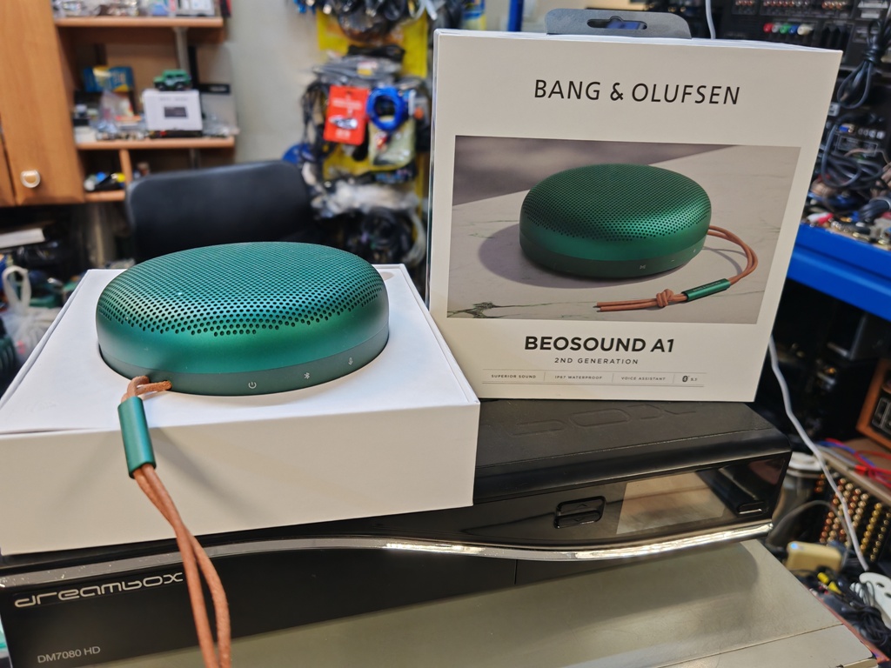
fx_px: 695
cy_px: 334
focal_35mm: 27
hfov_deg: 65.3
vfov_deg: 51.4
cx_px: 446
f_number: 1.9
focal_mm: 6.67
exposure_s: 1/33
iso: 320
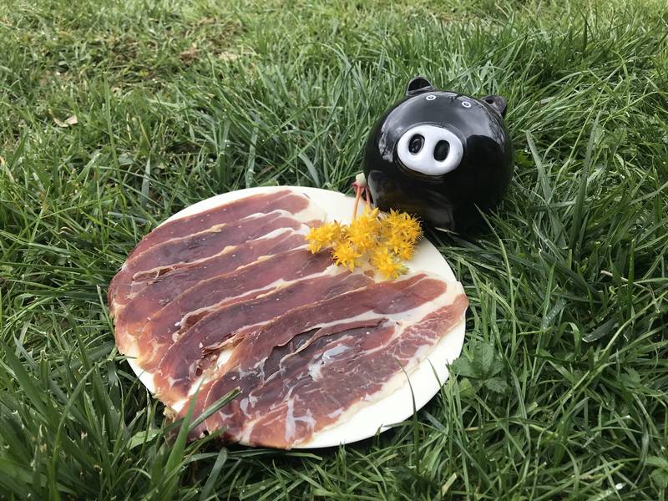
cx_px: 334
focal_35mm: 28
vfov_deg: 49.7
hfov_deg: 63.4
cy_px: 250
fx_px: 540
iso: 20
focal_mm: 3.99
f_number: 1.8
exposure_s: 1/520
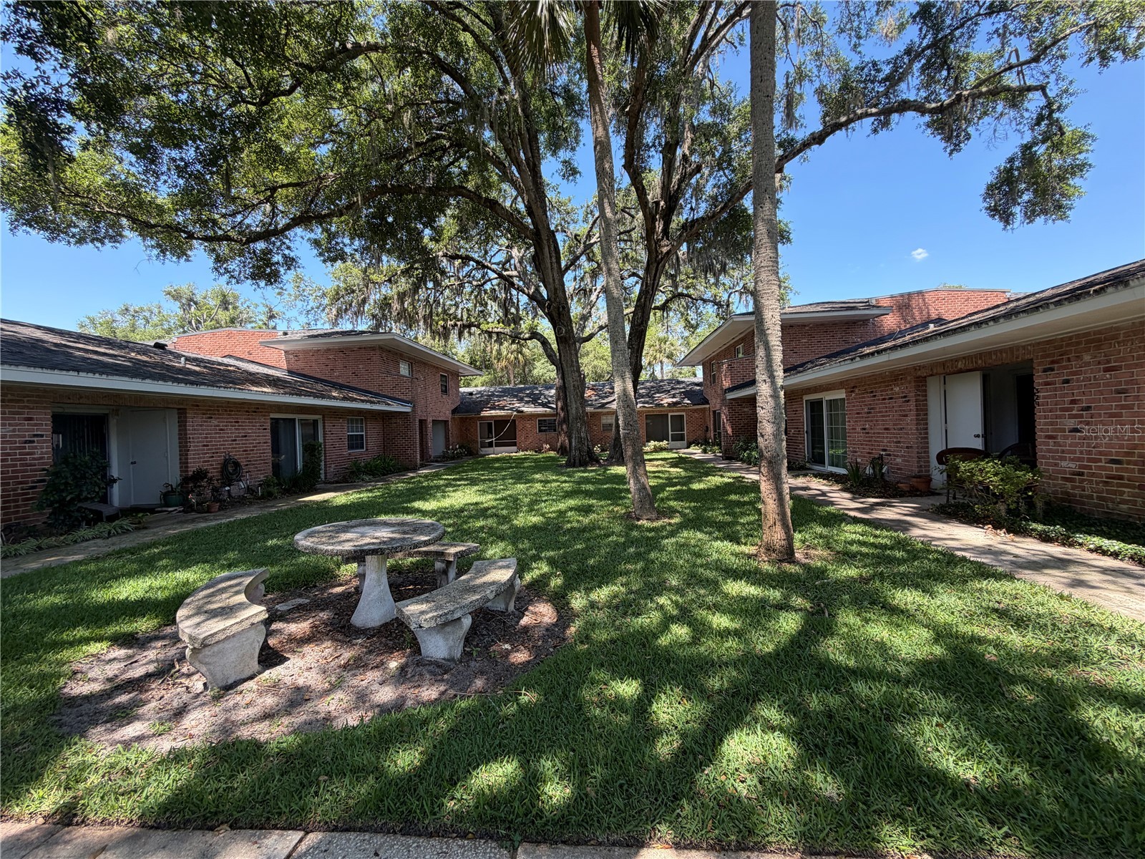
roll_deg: +3.0
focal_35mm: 14
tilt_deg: +1.6
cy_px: 430
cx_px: 572
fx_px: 463
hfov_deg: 102.1
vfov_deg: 85.7
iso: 40
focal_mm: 2.22
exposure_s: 1/243
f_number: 2.2
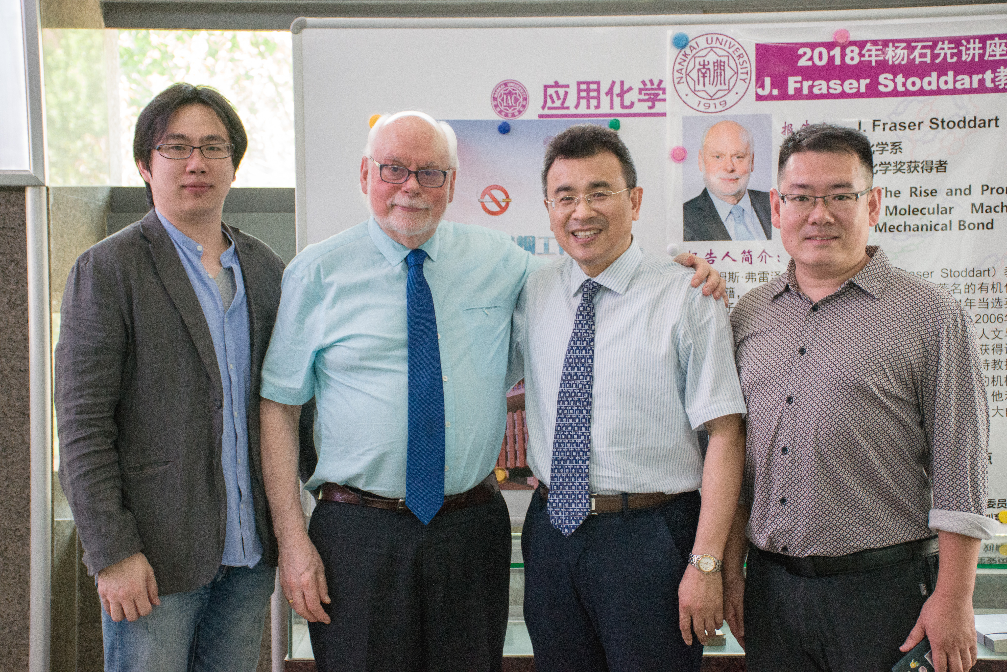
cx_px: 504
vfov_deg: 21.6
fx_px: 1762
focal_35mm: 63
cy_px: 336
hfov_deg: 31.9
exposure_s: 1/100
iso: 1600
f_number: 4.5
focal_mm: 42
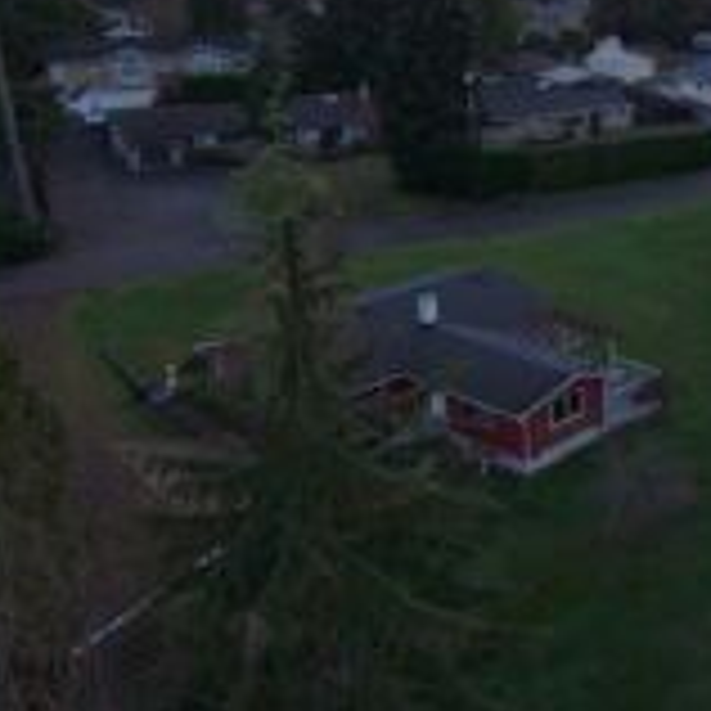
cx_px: 734
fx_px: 1092
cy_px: 243
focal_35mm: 47
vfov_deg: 35.7
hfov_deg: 32.7
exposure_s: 1/192
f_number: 2.8
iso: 100
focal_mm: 3.7
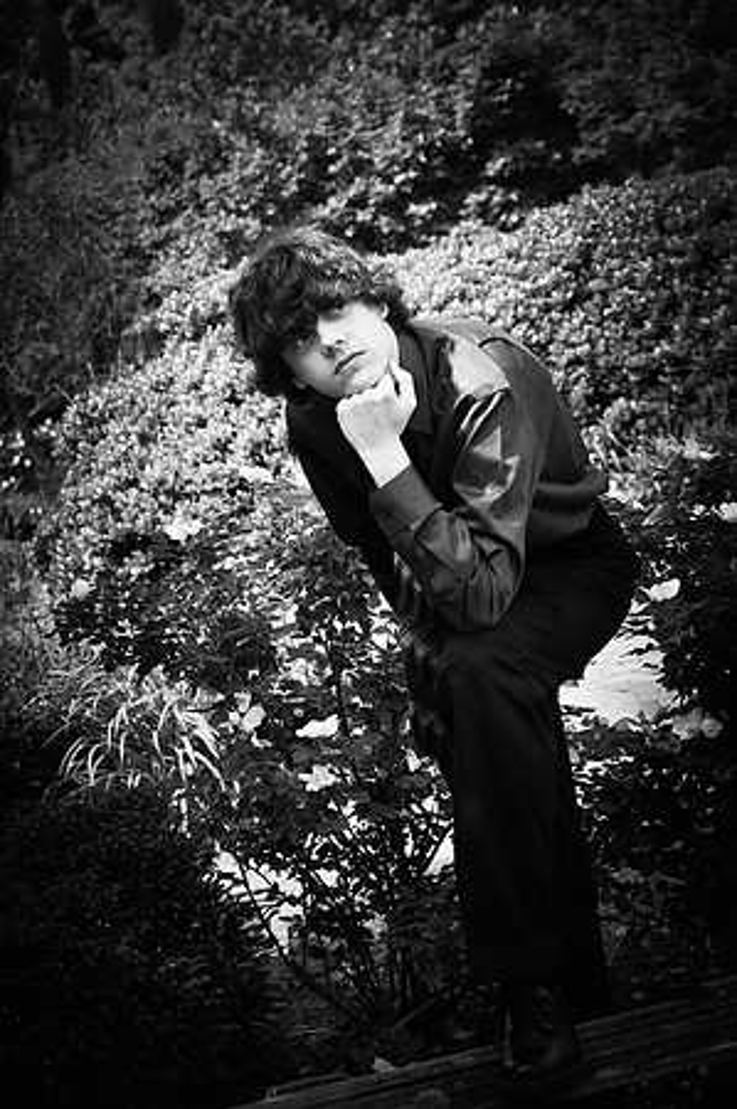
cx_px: 368
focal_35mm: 78
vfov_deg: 26.0
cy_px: 554
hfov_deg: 17.5
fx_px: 2401
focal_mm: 52
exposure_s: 1/250
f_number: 4.8
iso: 200
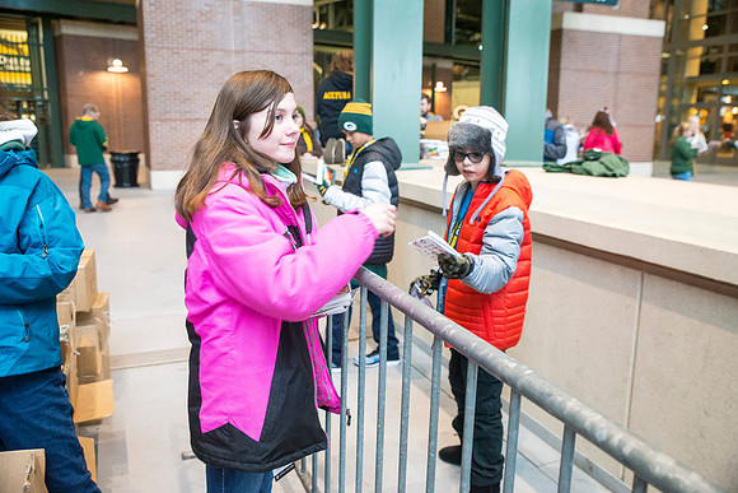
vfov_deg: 41.1
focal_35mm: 32
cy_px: 246
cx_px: 369
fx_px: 656
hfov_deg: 58.7
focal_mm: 32
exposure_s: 1/125
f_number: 4.5
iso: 5000
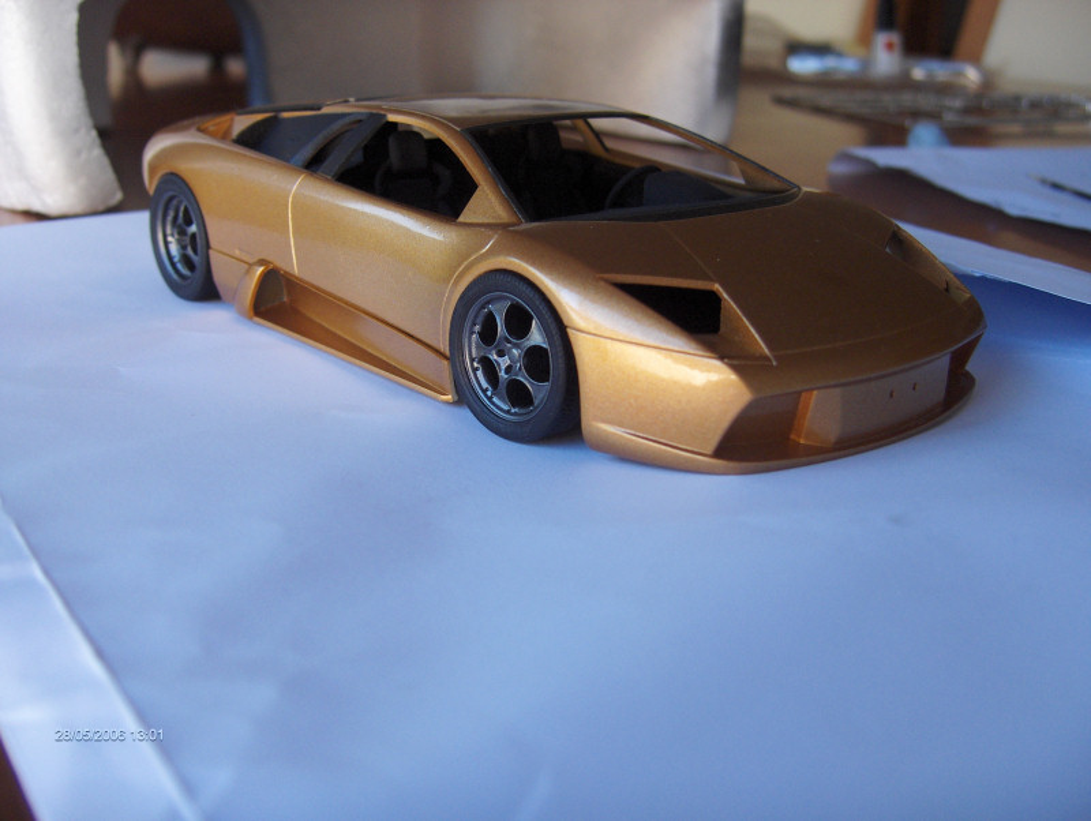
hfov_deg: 47.8
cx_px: 546
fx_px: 1231
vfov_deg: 36.9
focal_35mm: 39
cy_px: 410
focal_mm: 8
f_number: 2.8
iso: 166
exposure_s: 1/102
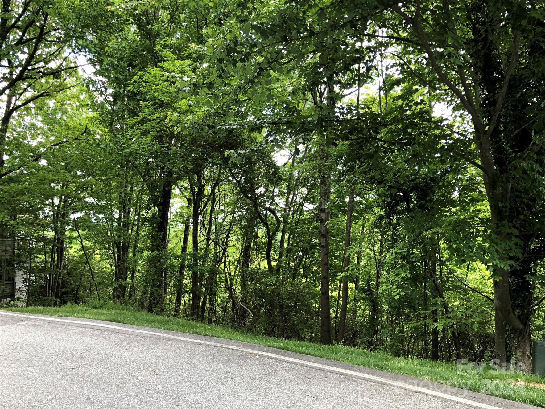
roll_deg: +1.0
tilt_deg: +1.7
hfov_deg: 63.4
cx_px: 272
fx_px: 441
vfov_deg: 49.7
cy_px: 204
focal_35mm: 28
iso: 40
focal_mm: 4
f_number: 1.8
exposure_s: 1/120
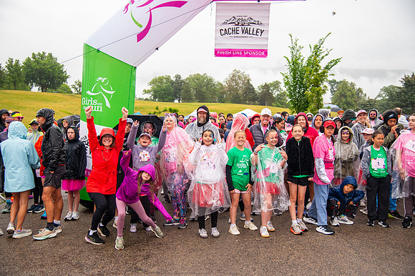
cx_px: 208
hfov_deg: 50.7
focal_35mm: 38
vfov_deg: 35.0
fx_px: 438
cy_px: 138
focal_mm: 38
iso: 2000
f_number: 4
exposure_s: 1/1600
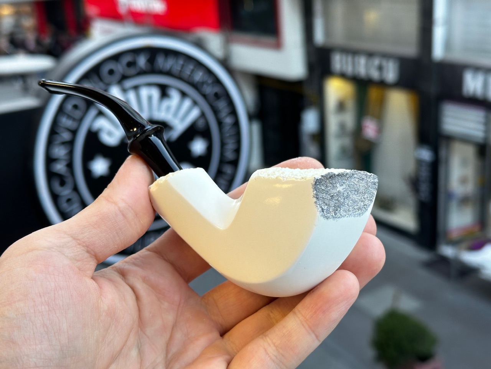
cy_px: 184
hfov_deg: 39.7
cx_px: 246
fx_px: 681
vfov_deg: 30.3
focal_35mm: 48
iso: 64
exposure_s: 1/100
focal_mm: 6.86
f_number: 1.78
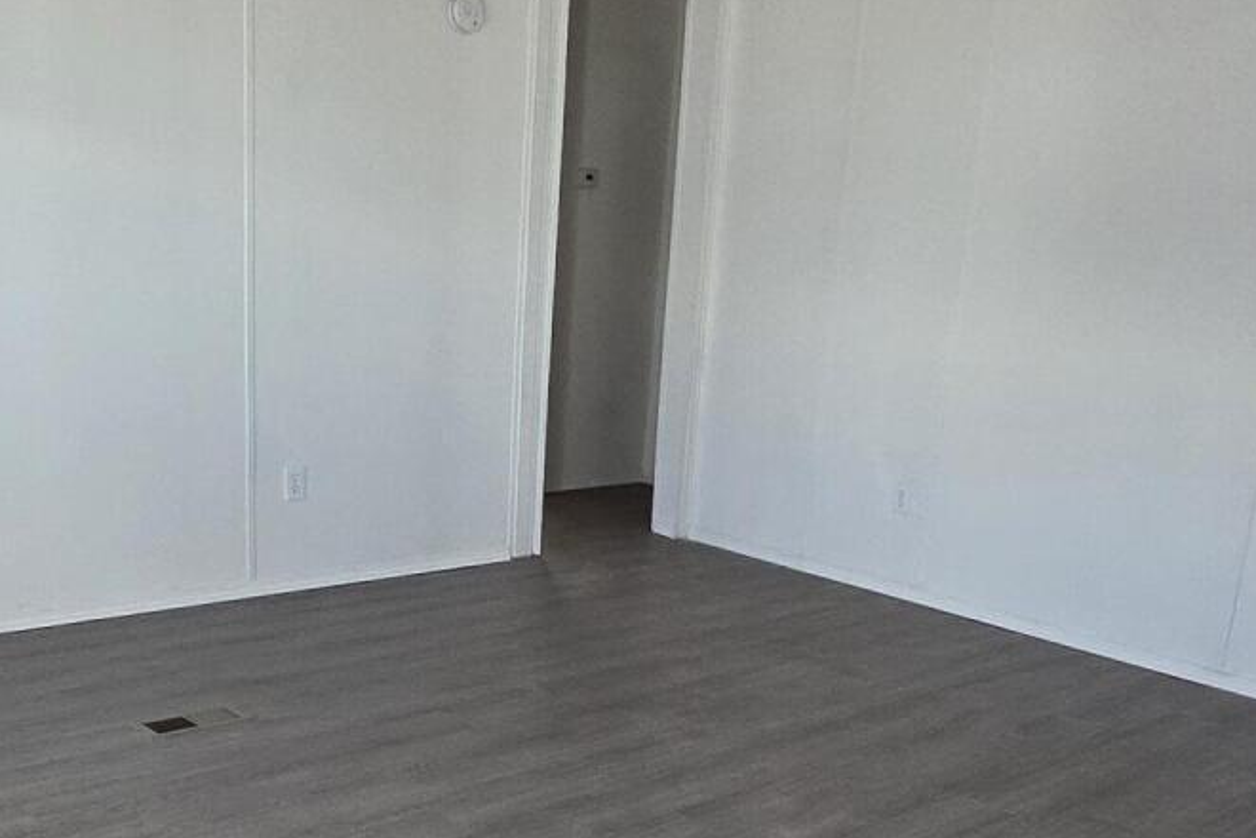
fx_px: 1430
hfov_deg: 47.4
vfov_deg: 31.8
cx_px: 605
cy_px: 672
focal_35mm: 41
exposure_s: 1/120
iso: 125
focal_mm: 2.2
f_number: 1.9
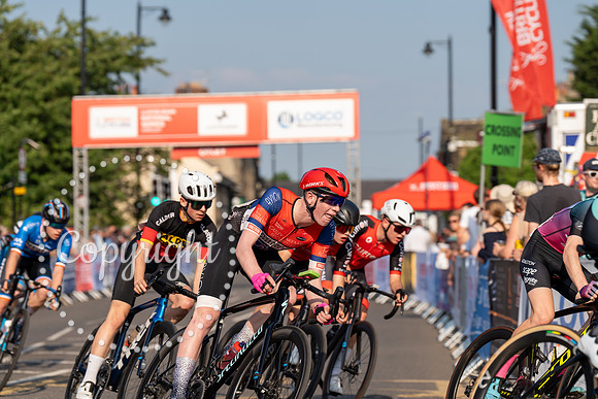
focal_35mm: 131
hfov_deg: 15.6
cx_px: 299
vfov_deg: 10.5
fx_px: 2176
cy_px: 200
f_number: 4
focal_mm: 131
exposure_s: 1/1000
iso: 160
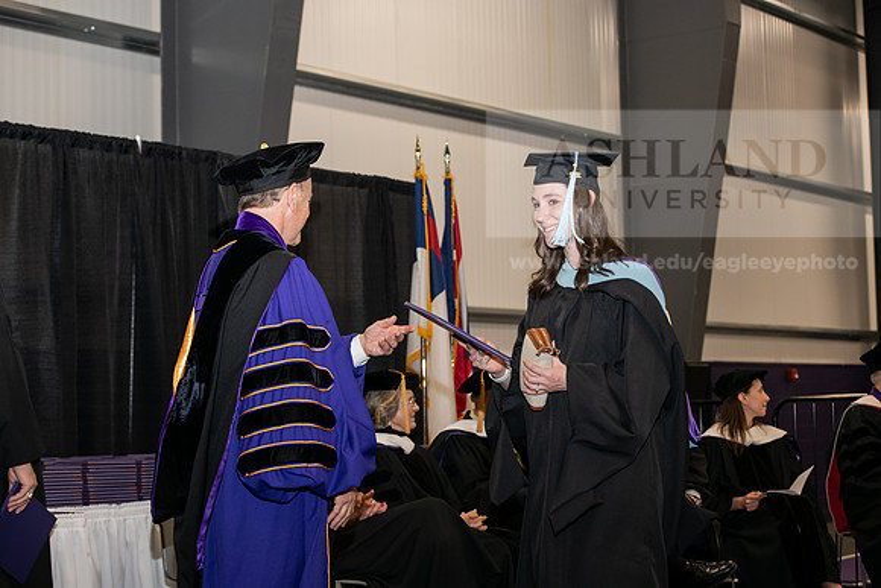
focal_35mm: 70
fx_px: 1713
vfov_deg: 19.5
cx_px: 440
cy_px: 294
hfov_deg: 28.8
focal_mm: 70
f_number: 5.6
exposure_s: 1/200
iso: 1600
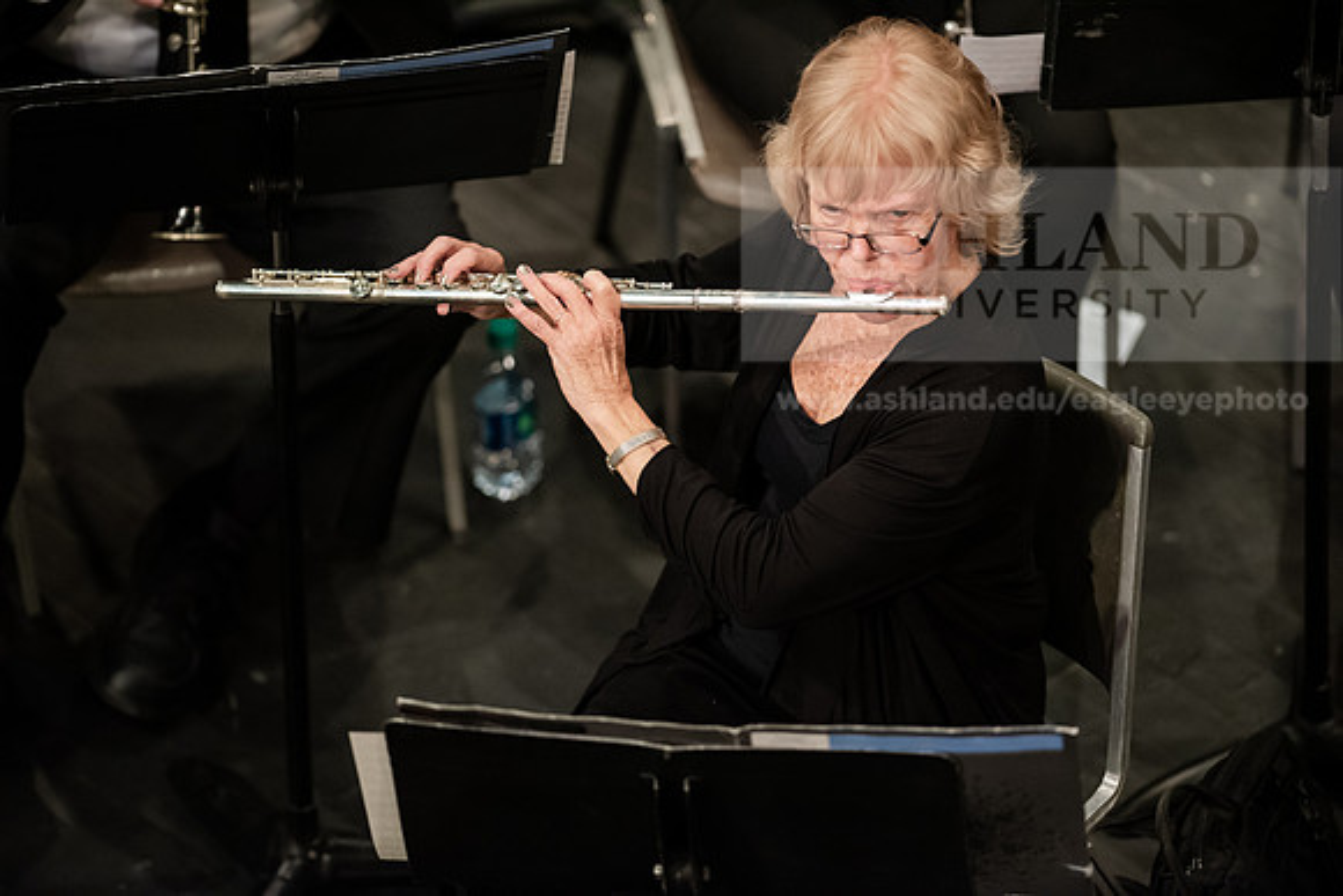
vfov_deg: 4.6
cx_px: 672
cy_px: 448
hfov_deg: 6.9
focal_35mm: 300
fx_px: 11194
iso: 3200
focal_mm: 300
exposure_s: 1/320
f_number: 3.2
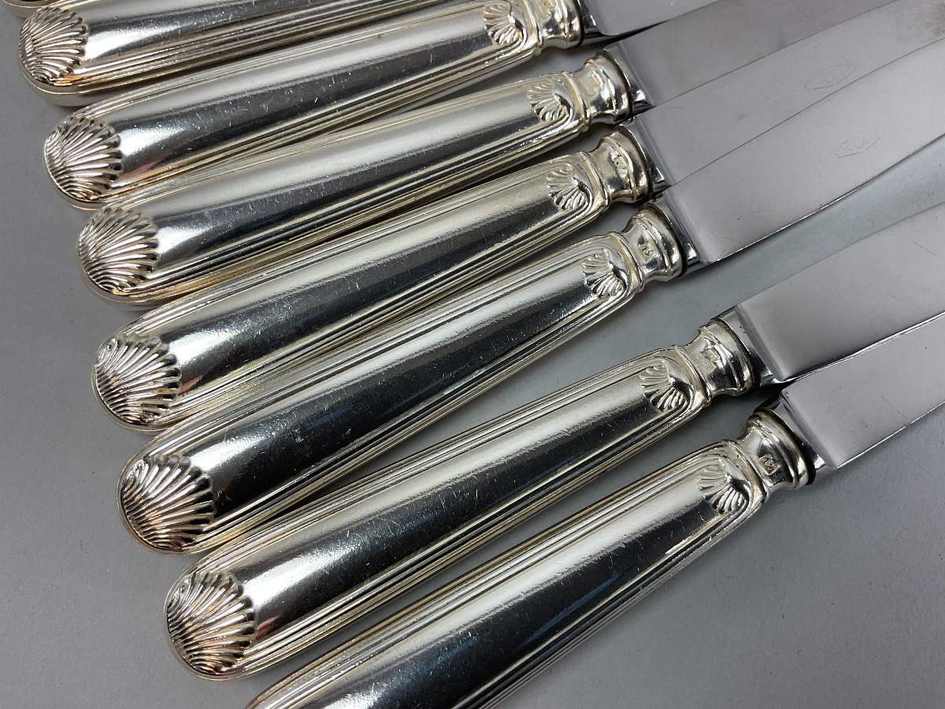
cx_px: 472
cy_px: 354
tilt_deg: -73.4
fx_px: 792
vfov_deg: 48.2
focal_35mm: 29
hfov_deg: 61.7
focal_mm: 3
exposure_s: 1/100
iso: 50
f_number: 1.8
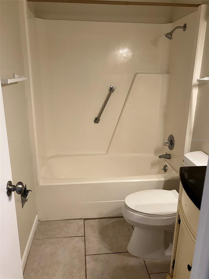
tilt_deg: -16.3
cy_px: 140
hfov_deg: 49.7
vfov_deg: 63.4
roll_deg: +0.1
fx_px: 225
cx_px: 104
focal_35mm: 28
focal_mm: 3.99
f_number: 1.8
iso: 100
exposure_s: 1/60
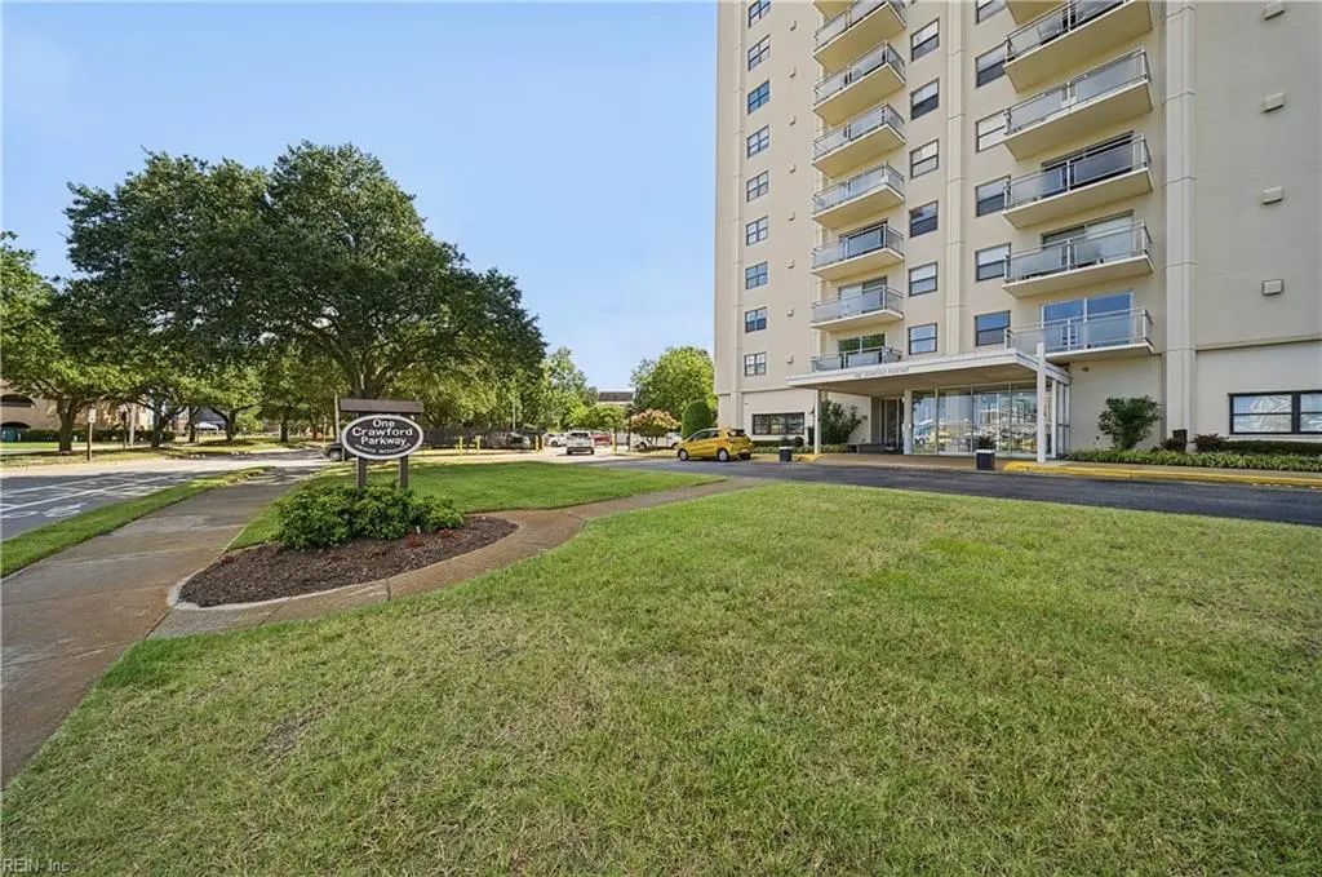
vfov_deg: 89.8
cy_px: 438
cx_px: 661
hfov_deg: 112.7
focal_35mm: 12
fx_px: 440
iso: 250
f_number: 8
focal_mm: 12
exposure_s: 1/125
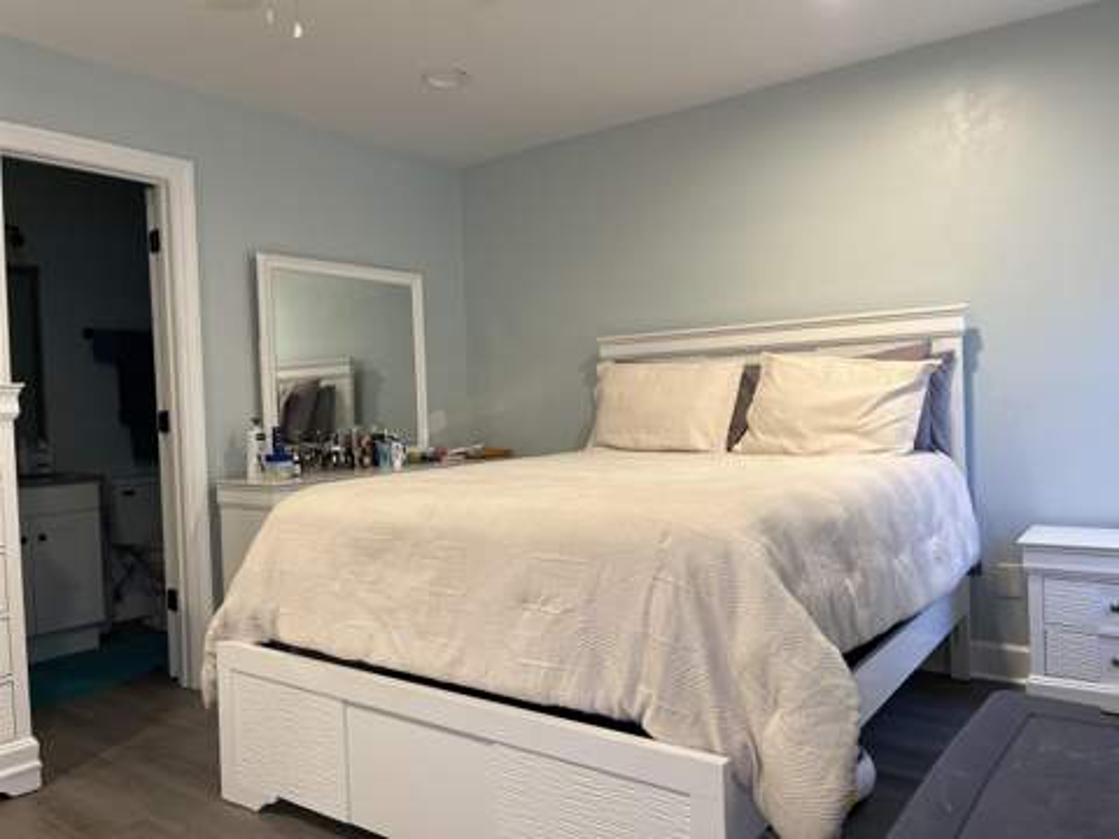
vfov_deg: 53.1
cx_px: 560
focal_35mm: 26
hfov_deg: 67.3
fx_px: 840
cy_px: 420
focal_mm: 5.1
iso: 80
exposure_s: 1/60
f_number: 1.6
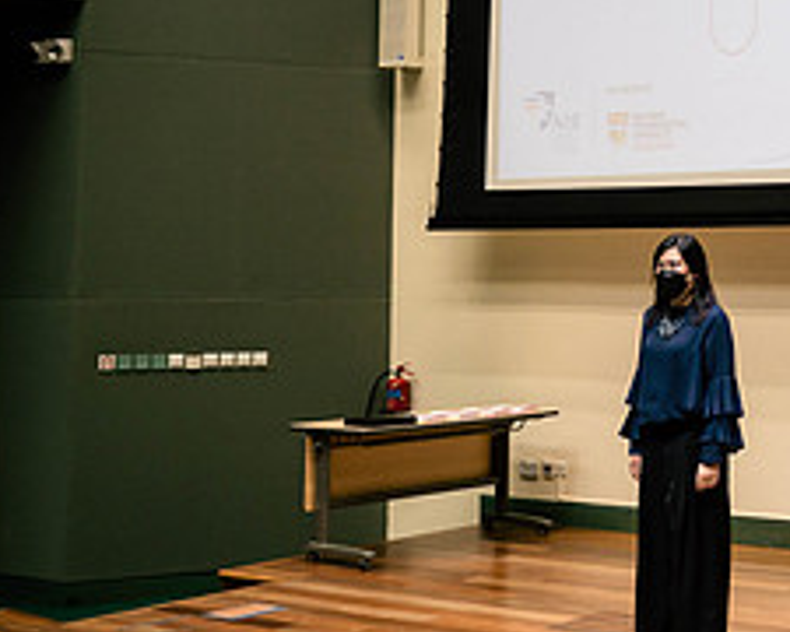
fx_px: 1707
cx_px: 860
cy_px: 114
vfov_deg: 20.7
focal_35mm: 73
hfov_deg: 24.4
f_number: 2
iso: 500
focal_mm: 14
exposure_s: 1/200
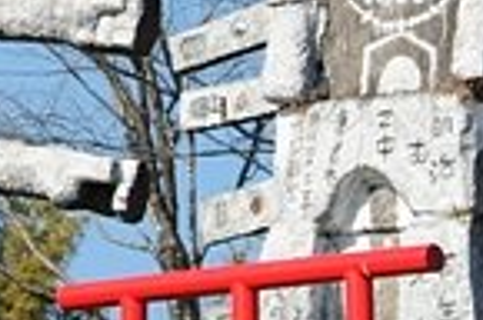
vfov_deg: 3.0
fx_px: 6038
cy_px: -270
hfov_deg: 4.6
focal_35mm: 451
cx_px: -123
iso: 400
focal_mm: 82
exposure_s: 1/1000
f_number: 10
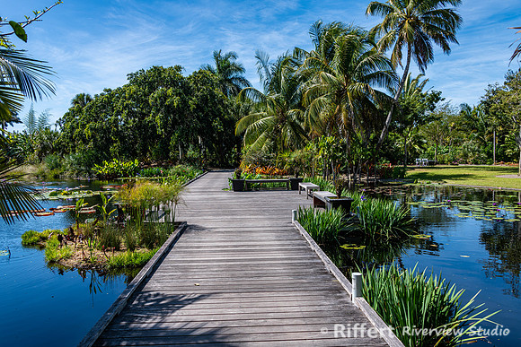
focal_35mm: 28
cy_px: 174
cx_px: 260
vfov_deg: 46.4
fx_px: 405
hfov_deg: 65.5
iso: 64
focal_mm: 28
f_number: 8
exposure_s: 1/160
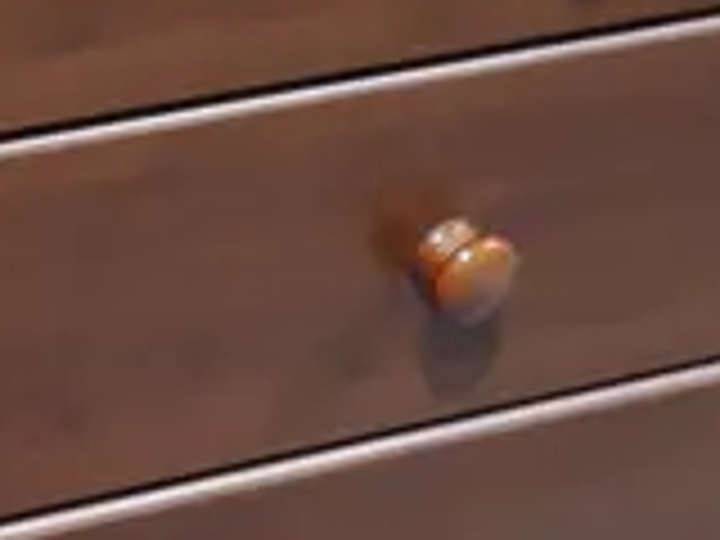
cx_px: -824
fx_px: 3994
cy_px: -61
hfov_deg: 9.5
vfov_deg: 7.7
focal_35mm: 192
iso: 800
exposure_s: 1/60
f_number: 3.6
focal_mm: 15
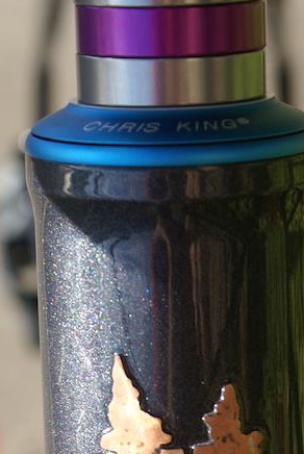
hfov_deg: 7.8
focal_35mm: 176
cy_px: 477
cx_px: 185
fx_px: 2222
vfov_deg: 11.5
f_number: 8
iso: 100
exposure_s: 1/100
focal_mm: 50
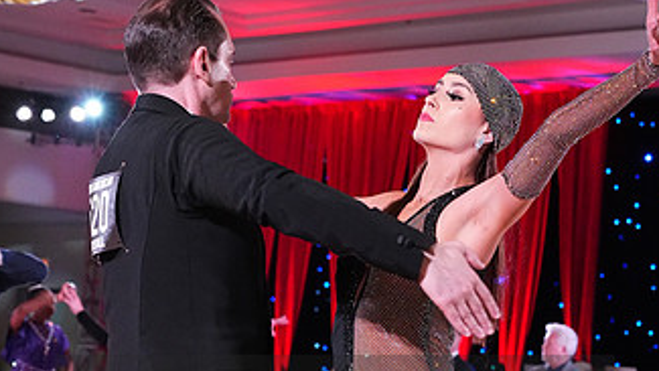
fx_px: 2290
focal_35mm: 131
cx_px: 336
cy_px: 424
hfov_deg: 16.4
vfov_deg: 9.2
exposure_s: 1/320
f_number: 5.6
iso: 8000
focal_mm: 70
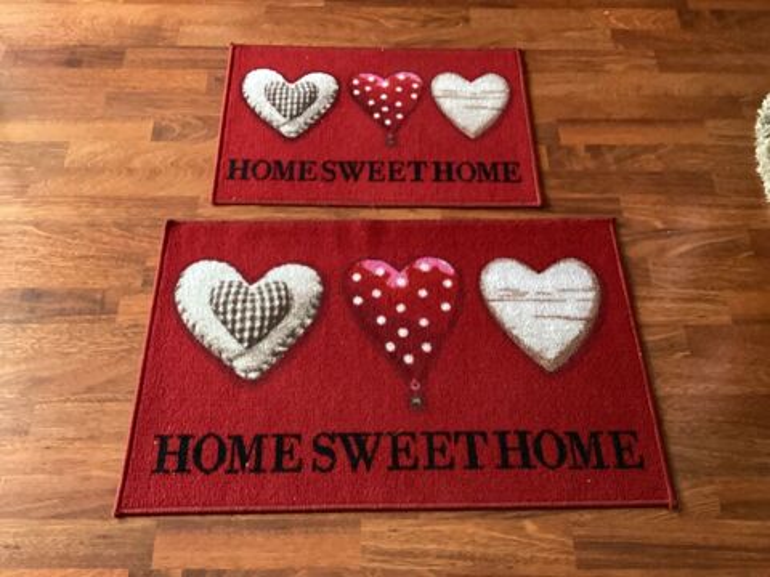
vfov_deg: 45.4
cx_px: 385
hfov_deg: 58.4
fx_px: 690
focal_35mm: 31
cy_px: 288
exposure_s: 1/24
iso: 640
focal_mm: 3.3
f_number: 2.4
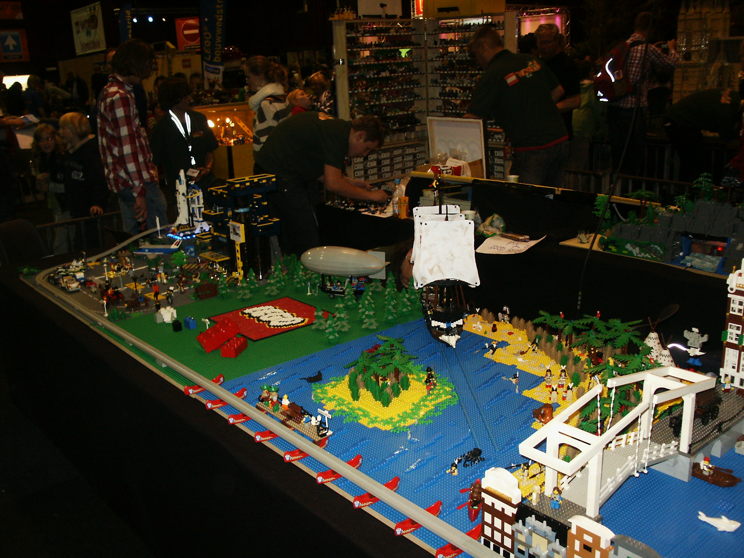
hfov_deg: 52.6
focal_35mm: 35
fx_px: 752
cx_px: 372
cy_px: 279
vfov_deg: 40.7
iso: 200
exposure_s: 1/45
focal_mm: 7.18
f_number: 3
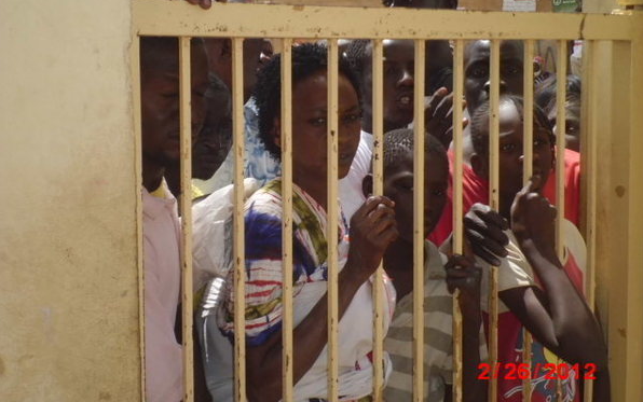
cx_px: 323
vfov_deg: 20.3
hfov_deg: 32.0
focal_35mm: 64
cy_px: 179
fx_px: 1122
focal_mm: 10.7
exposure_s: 1/500
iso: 100
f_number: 3.9
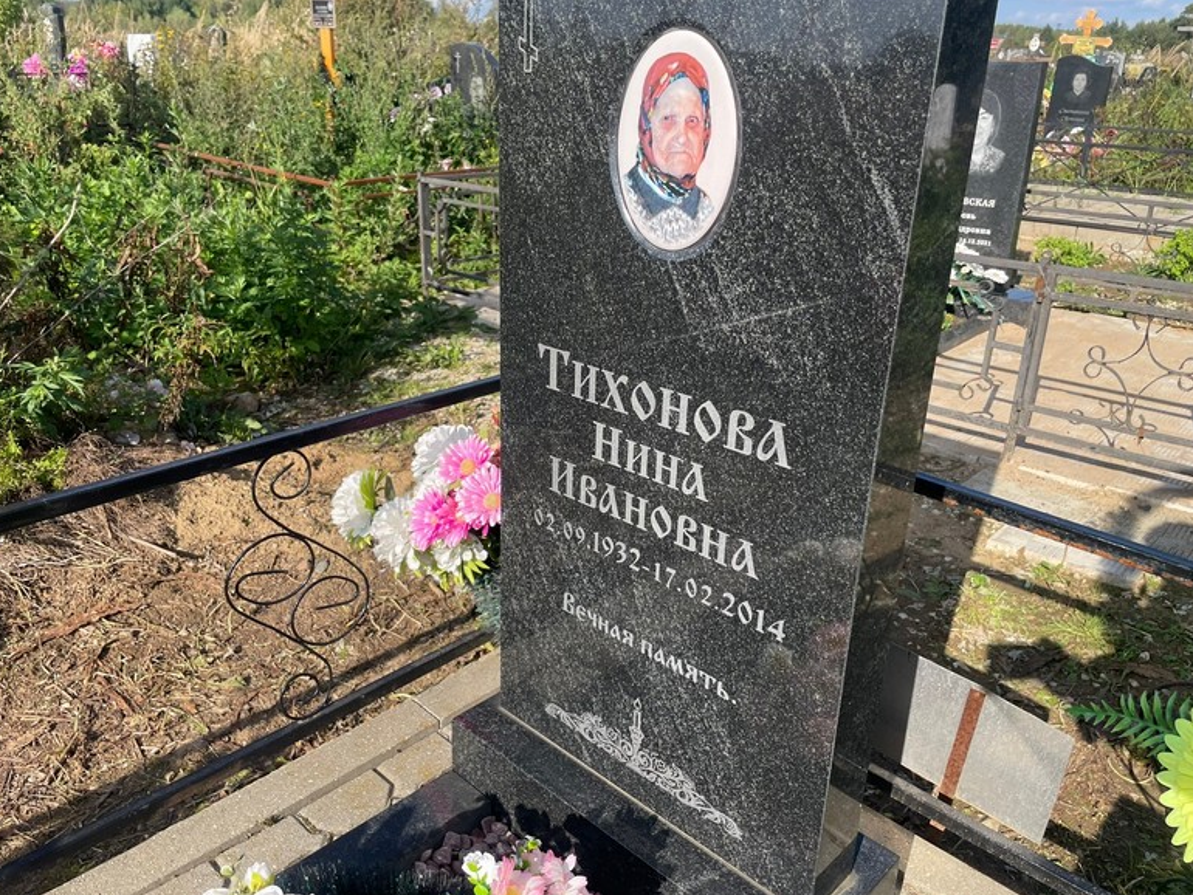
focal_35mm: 27
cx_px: 598
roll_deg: -0.4
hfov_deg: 65.3
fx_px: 931
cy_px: 438
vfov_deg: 51.4
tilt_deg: -20.1
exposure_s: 1/2092
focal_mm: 4.2
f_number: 1.6
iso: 32
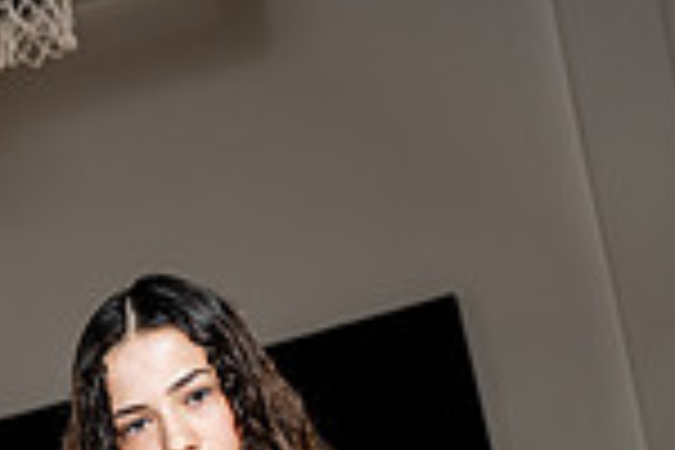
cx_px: 220
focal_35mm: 129
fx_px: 2419
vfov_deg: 9.7
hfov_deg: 15.9
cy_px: 999
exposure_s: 1/250
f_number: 5.6
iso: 200
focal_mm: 43
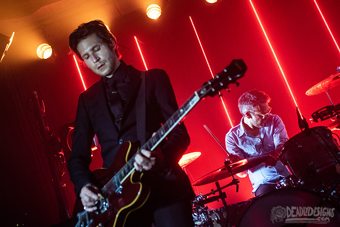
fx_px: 549
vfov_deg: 23.3
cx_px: 134
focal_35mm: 58
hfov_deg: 34.3
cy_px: 90
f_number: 3.2
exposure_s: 1/80
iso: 3200
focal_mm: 48
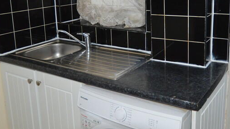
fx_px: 250
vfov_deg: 28.4
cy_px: 29
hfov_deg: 49.4
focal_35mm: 41
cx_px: 117
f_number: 4
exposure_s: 1/60
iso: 400
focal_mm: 13
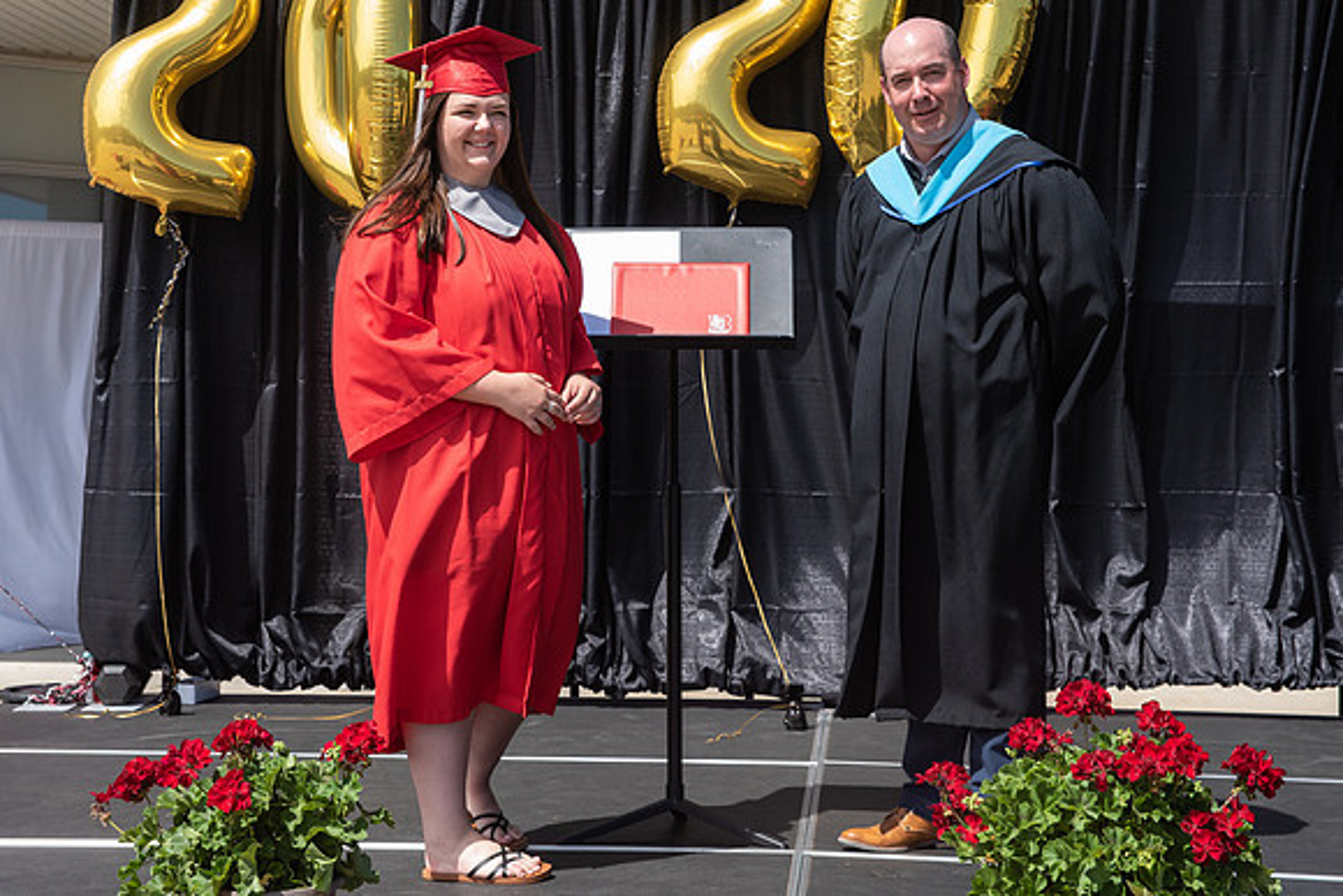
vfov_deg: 19.8
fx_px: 2567
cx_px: 526
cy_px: 370
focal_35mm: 69
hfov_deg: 29.2
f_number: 5.6
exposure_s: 1/1000
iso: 500
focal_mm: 56
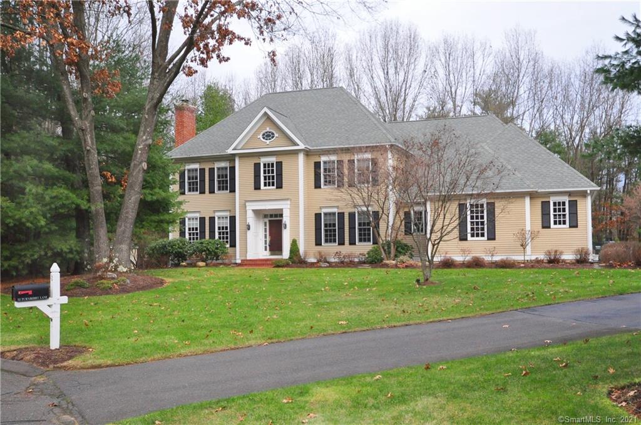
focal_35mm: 30
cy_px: 212
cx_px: 320
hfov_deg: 62.0
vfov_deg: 43.5
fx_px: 533
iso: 1250
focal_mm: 20
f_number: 8
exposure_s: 1/640
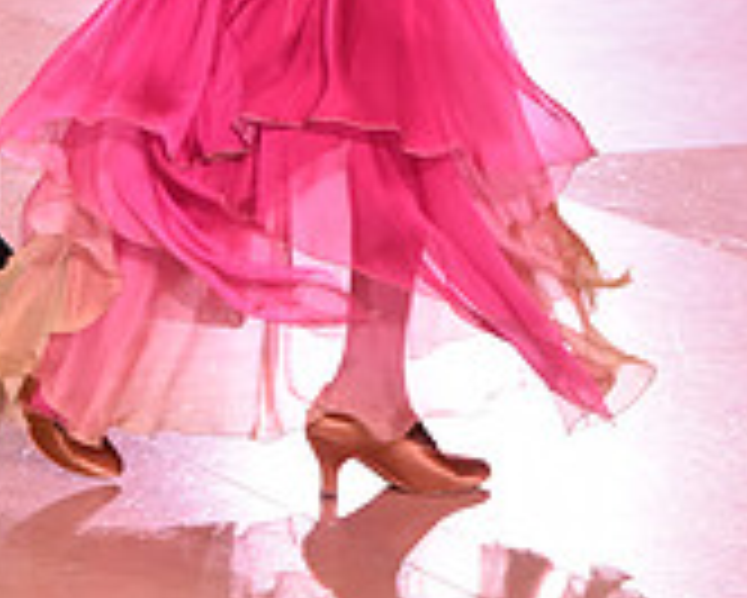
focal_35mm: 279
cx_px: 79
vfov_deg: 5.5
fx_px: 6172
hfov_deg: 6.9
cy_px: -450
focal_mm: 85
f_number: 6.3
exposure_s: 1/320
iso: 2500
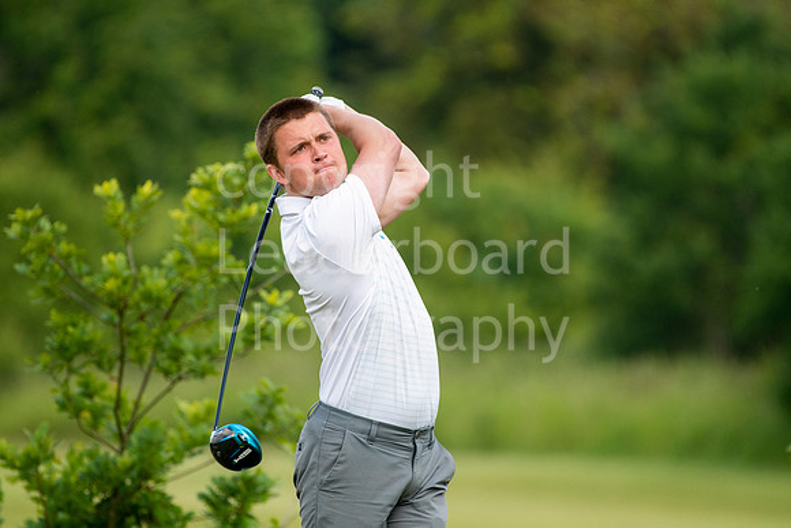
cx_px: 396
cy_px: 264
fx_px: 15164
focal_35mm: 690
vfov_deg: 2.0
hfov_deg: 3.0
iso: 640
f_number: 5.6
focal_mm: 460
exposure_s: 1/1250
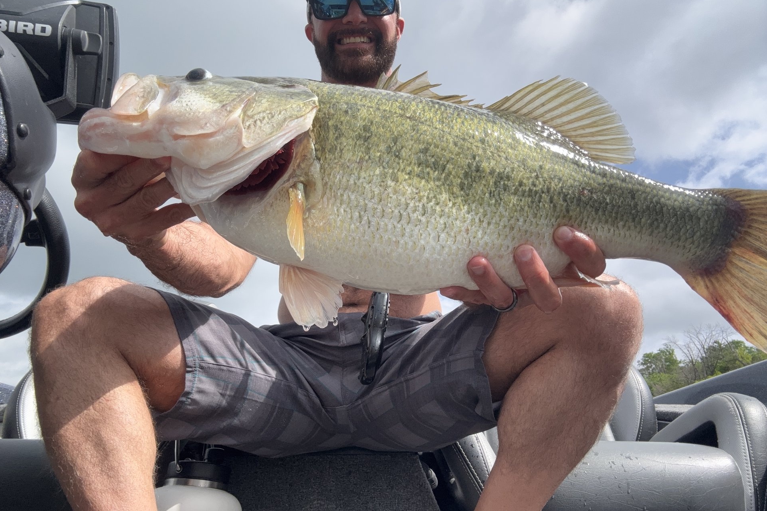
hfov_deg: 73.7
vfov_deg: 53.1
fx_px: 511
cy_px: 261
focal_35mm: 24
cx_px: 384
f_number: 1.9
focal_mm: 2.69
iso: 25
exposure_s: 1/1125
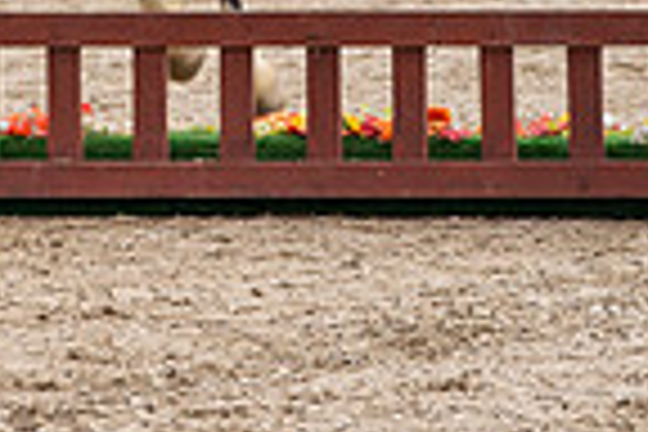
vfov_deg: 1.6
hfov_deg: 2.4
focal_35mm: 865
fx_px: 15569
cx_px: -50
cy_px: -430
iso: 125
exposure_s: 1/250
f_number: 5.6
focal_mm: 215
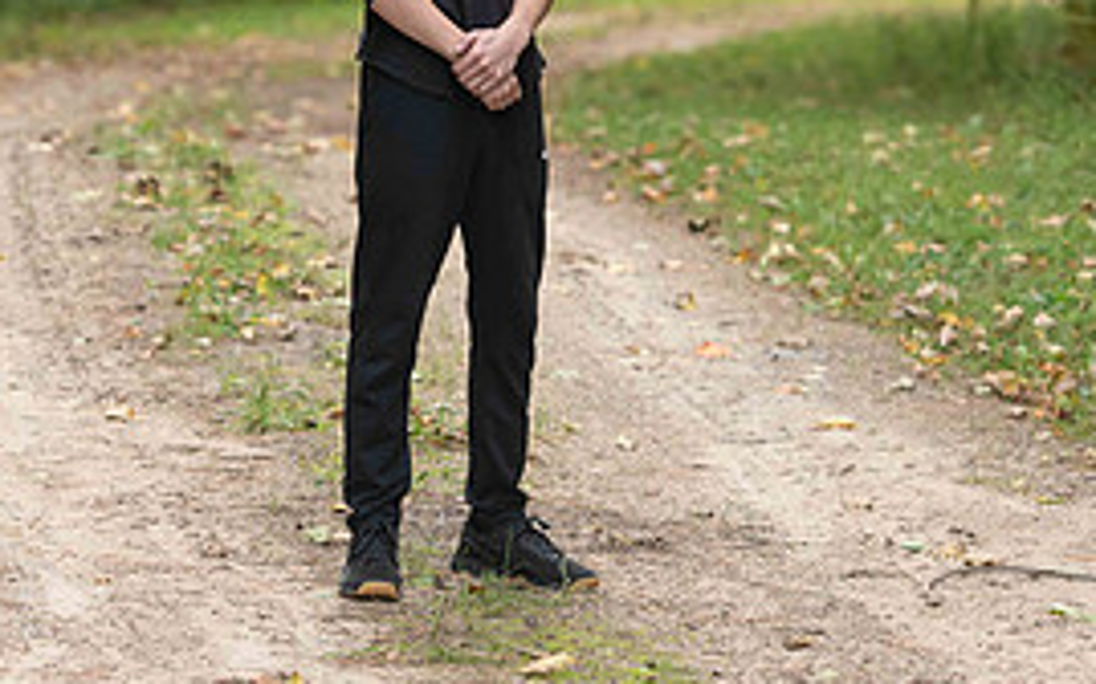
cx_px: 485
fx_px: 6898
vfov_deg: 5.7
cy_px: 18
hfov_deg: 9.1
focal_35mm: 231
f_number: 2.8
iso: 500
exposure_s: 1/320
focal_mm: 105
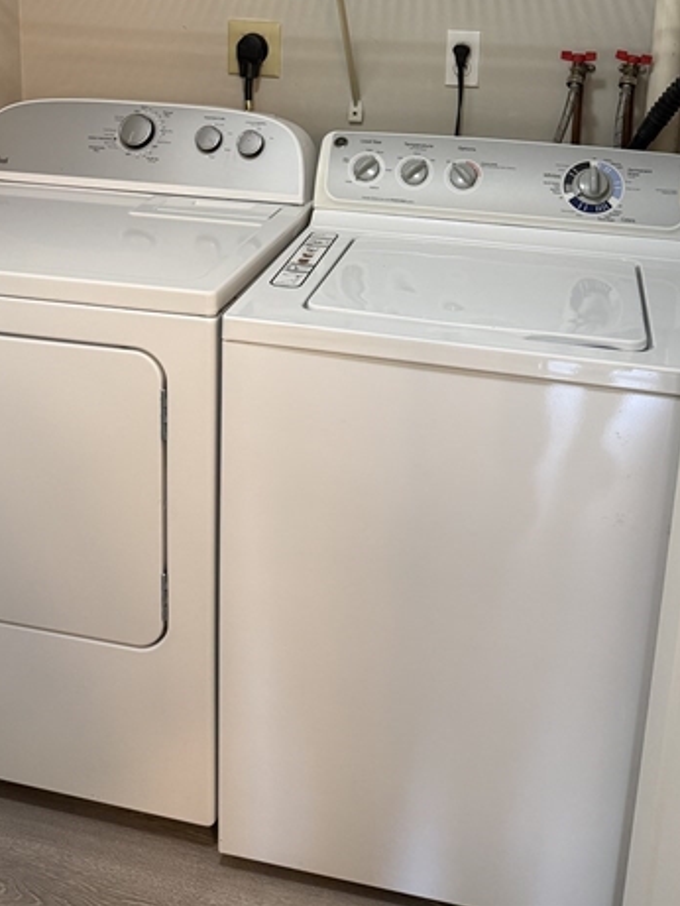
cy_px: 155
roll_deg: -2.1
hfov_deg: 36.0
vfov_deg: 44.1
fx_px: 1047
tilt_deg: -12.3
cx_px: 336
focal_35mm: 40
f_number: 1.78
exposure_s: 1/60
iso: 250
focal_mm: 6.76
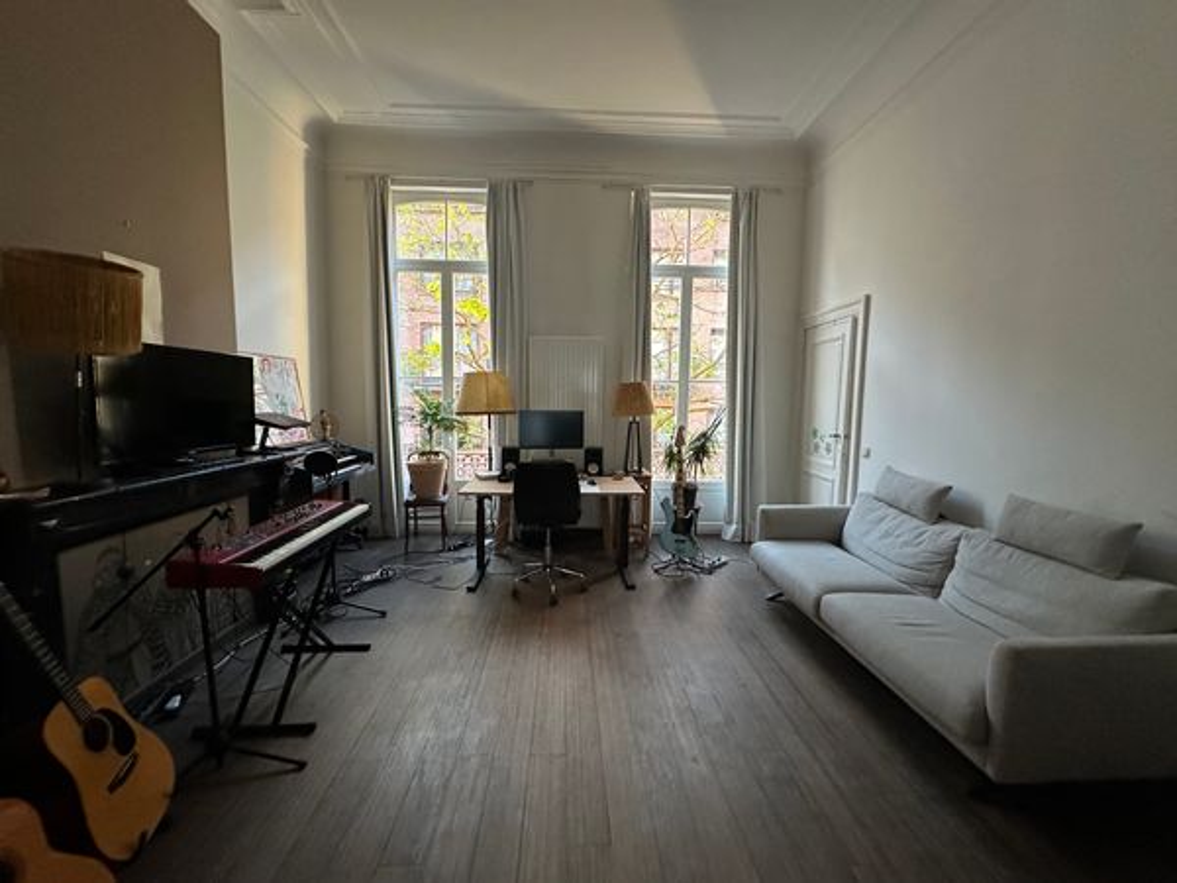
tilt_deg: -4.7
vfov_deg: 85.7
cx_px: 588
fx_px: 476
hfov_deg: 102.1
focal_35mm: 14
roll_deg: -0.6
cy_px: 442
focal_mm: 2.22
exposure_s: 1/60
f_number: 2.2
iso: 640
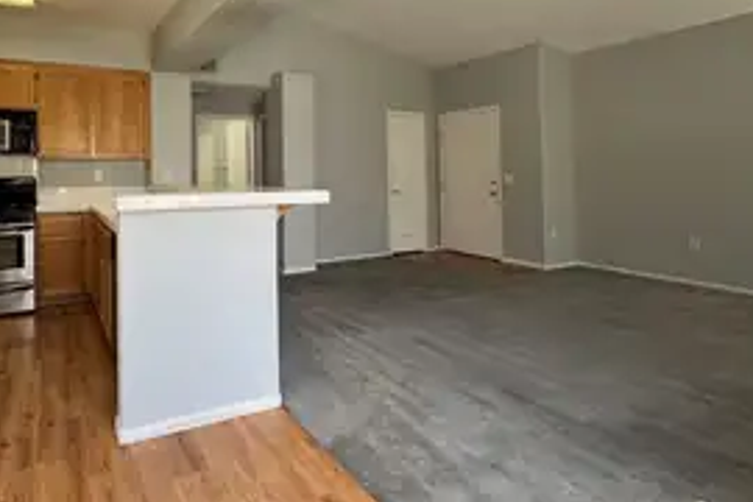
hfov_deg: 81.4
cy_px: 165
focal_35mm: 20
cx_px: 257
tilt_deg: +1.5
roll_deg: +0.0
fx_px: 418
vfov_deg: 60.4
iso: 80
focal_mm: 1.57
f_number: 1.8
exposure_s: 1/120
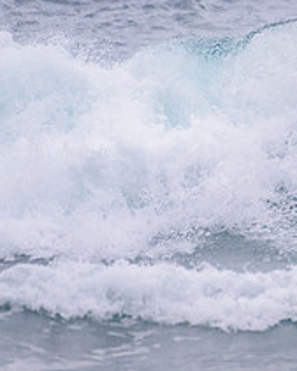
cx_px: 558
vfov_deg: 1.2
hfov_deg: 1.0
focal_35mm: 1583
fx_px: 17381
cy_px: 100
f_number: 5.6
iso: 800
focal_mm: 500
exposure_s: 1/2000
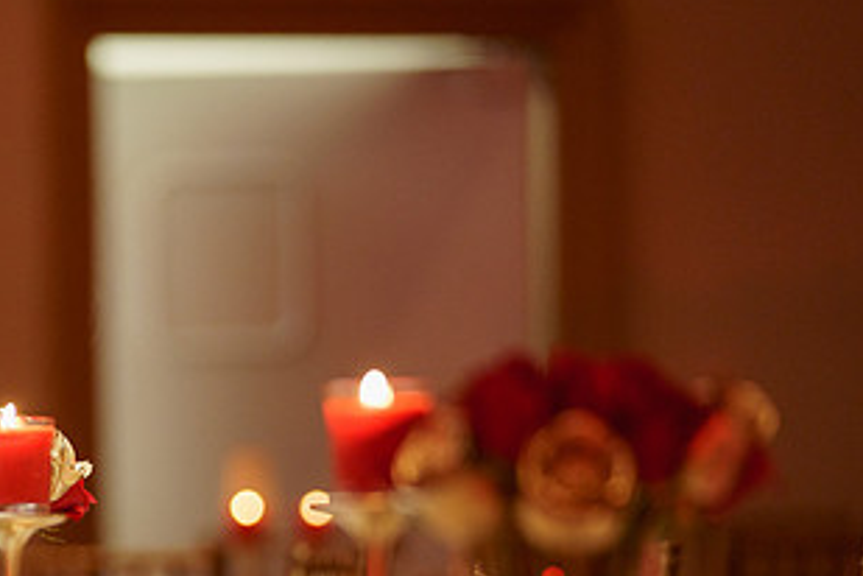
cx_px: 59
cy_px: 519
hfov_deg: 8.5
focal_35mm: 241
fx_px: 5777
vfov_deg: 5.7
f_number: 2.8
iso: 2000
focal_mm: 126
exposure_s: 1/100
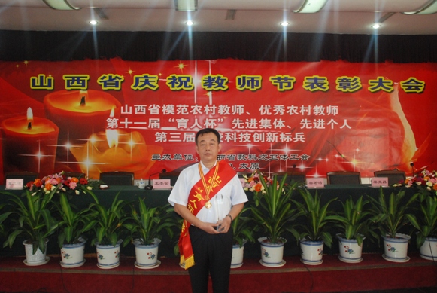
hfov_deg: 61.9
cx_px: 218
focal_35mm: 30
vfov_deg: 43.7
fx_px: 365
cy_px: 146
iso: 1600
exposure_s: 1/60
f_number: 5.6
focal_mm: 20
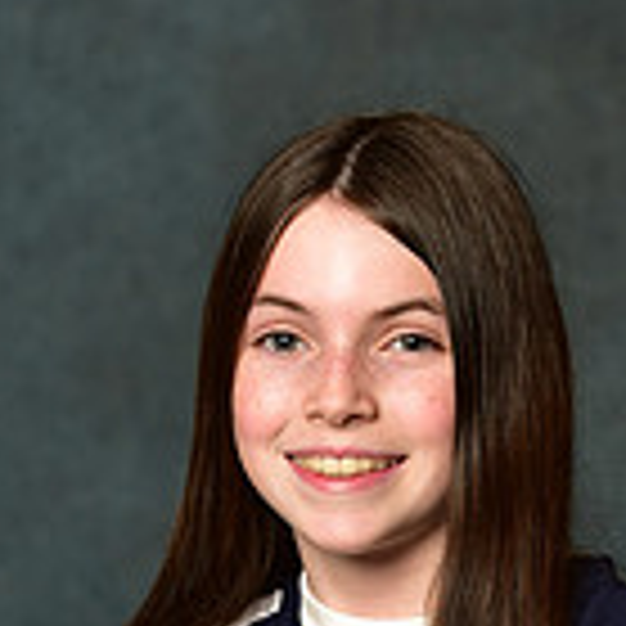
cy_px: 856
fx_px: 8716
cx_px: 345
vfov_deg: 4.1
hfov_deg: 4.1
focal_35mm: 426
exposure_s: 1/200
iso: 200
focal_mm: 120
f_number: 4.5
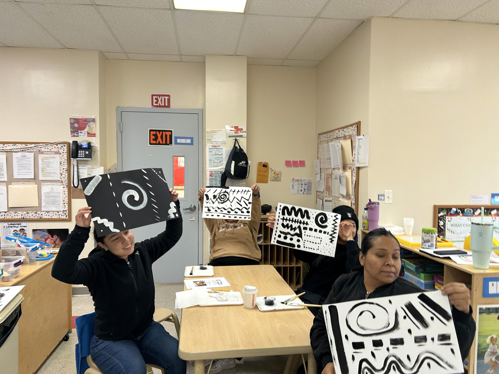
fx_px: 375
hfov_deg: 67.3
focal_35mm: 26
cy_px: 187
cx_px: 250
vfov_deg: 53.1
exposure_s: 1/60
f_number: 1.5
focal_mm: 5.7
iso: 64
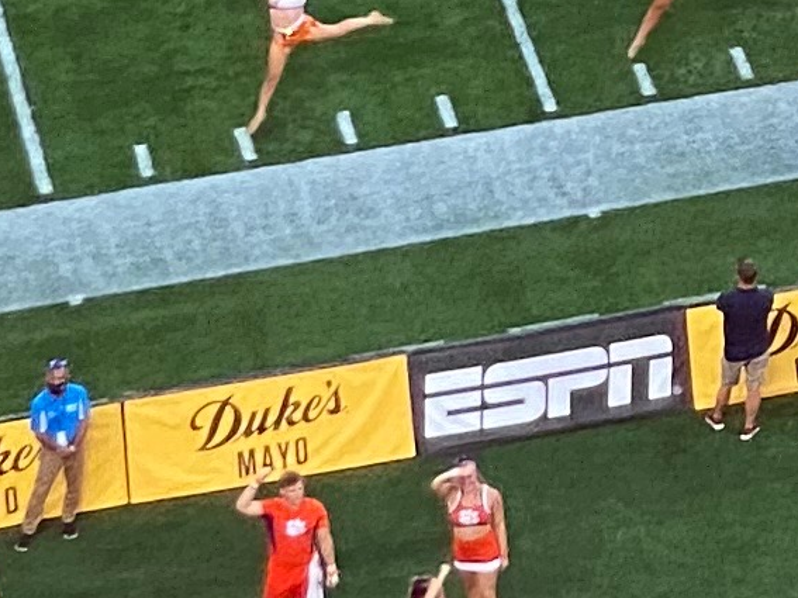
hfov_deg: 5.0
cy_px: -1303
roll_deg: -2.4
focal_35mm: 370
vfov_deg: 3.9
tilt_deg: -18.7
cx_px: 2642
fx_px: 8528
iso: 64
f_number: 2
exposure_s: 1/121
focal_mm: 6
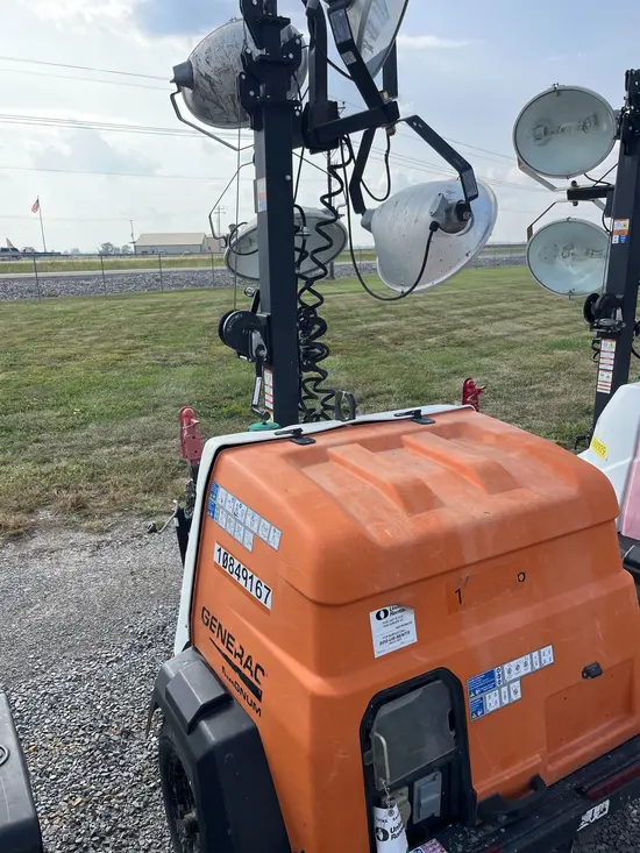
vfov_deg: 67.3
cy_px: 426
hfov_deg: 53.1
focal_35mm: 26
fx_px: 641
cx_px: 320
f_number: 1.6
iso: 50
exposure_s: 1/2024
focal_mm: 5.1
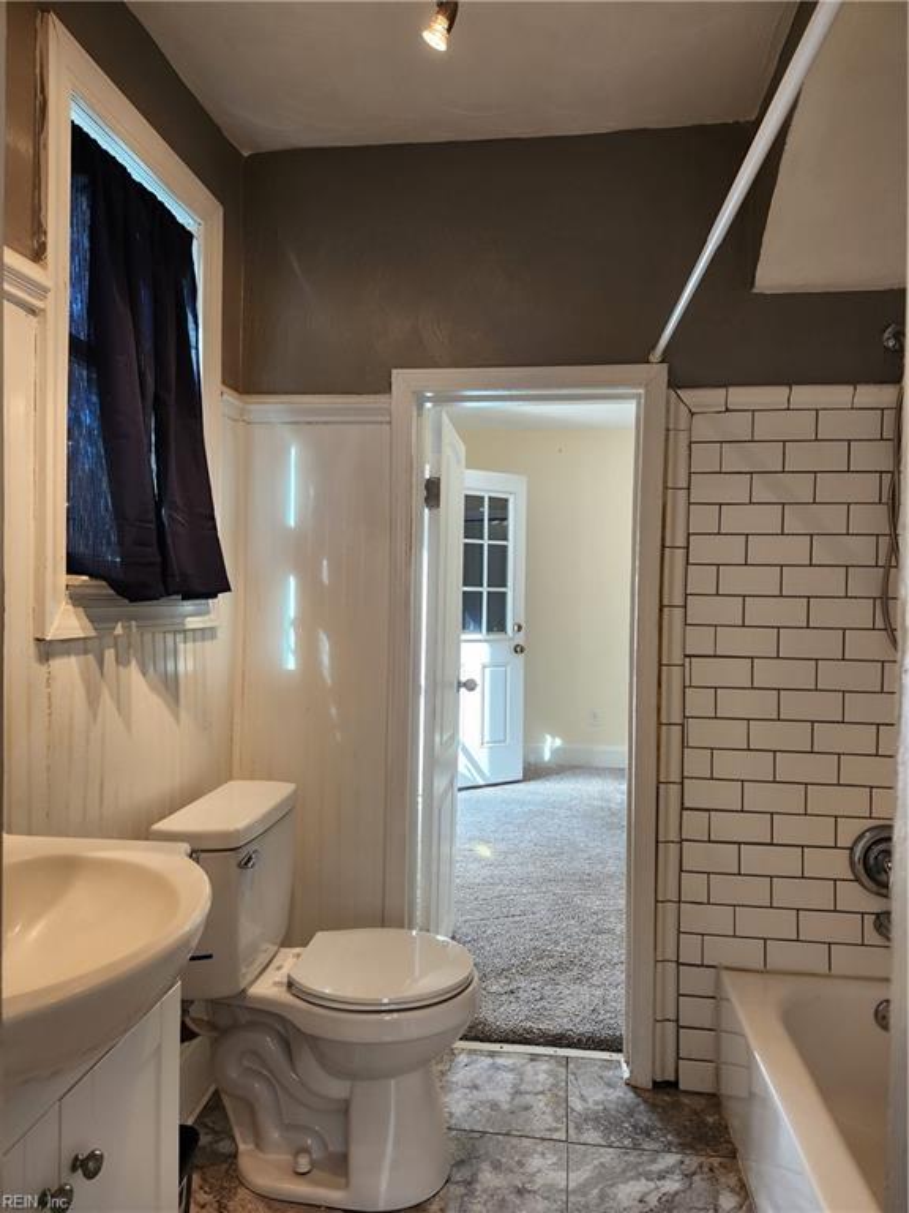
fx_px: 805
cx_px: 454
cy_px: 606
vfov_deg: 73.9
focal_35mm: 23
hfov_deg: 58.9
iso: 100
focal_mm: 5.4
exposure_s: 1/120
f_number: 1.8
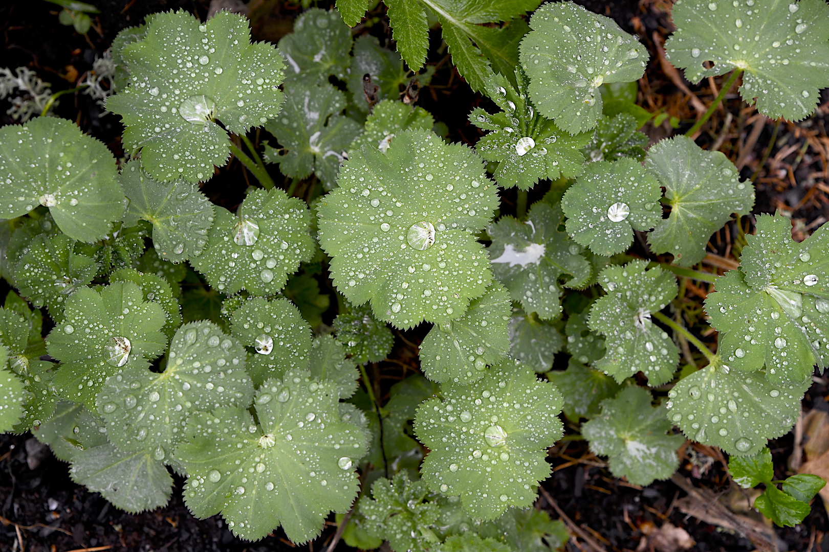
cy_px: 276
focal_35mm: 70
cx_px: 414
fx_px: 1612
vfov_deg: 19.5
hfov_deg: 28.8
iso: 1600
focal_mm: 70
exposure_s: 1/250
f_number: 6.3
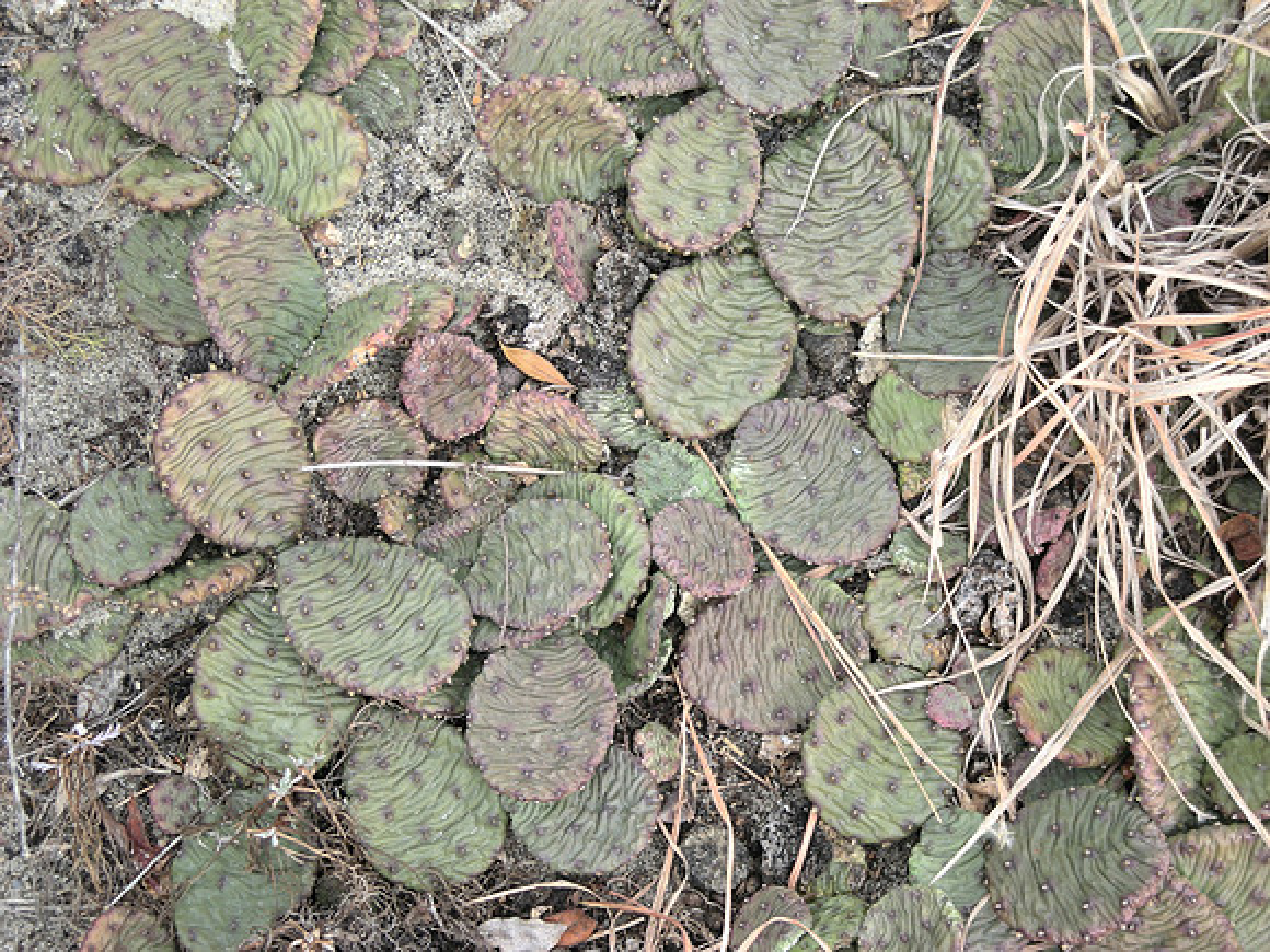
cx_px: 635
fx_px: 3082
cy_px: 476
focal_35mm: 84
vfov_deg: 17.6
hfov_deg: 23.3
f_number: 4.1
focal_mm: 13.7
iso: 50
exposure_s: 1/40.6
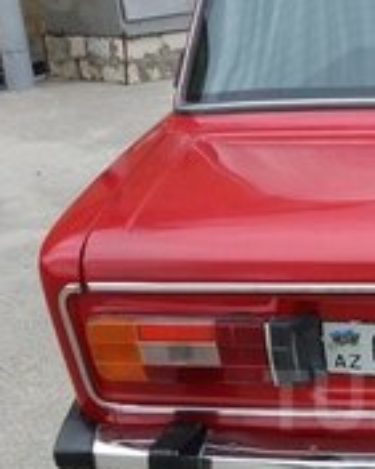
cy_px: 400
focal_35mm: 77
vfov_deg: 24.2
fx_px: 1067
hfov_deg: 18.7
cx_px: 468
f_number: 1.9
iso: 64
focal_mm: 3.7
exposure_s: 1/303
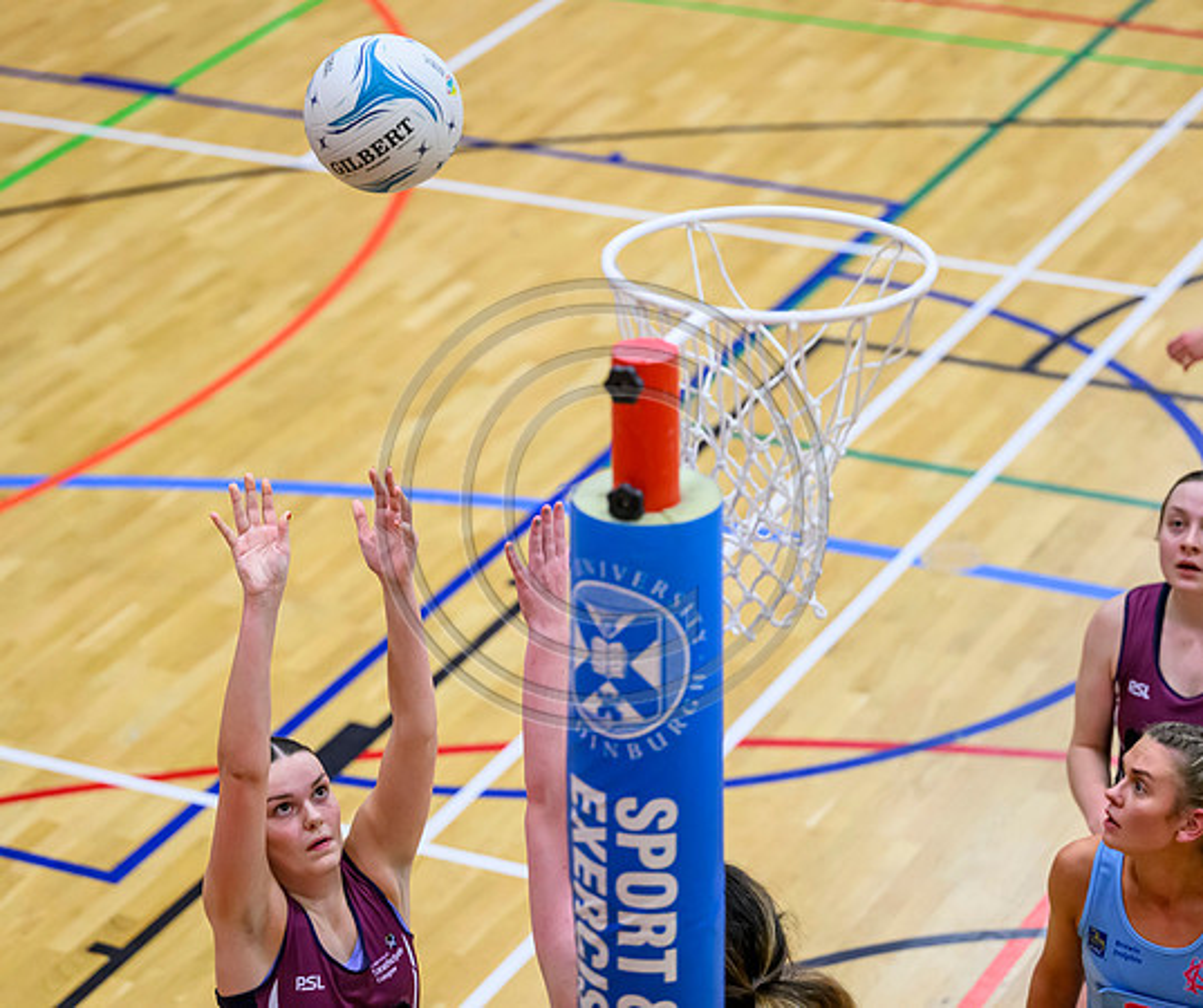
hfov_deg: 16.3
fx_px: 4199
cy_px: 504
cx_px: 447
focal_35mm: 116
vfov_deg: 13.7
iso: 5000
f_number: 2.8
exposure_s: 1/1000
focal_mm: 100
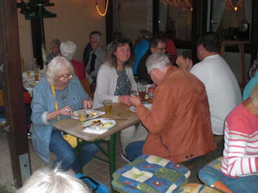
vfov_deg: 37.7
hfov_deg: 49.0
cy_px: 96
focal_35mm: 38
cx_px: 129
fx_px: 283
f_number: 3.1
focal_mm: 6.3
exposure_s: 1/60
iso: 200
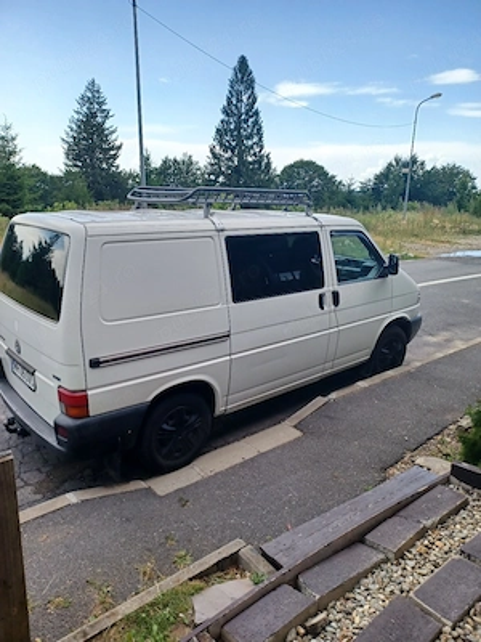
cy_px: 321
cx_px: 240
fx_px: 463
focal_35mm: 25
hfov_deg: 54.9
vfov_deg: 69.4
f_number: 1.8
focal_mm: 4.6
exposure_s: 1/217
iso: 32
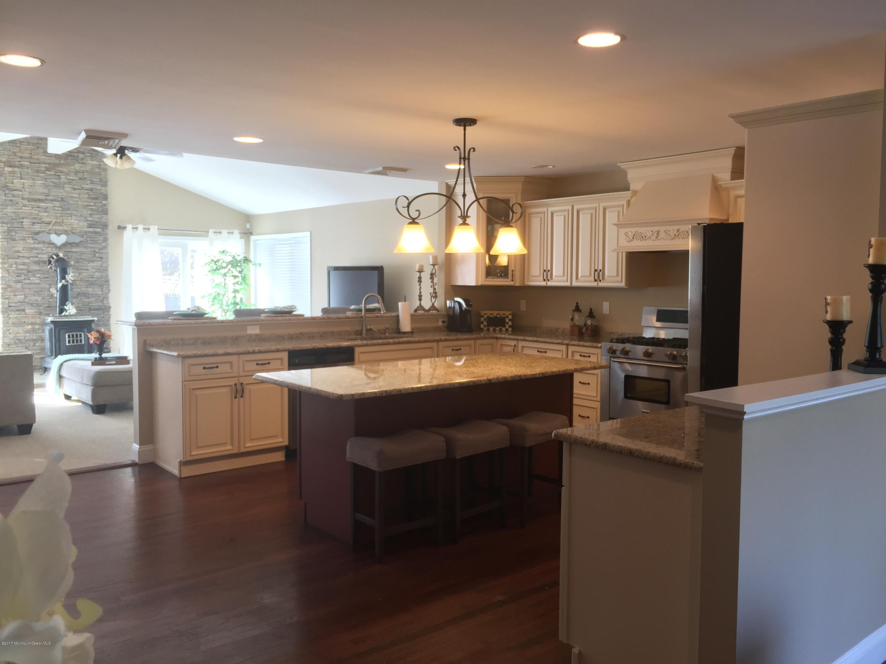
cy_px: 332
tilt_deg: -4.0
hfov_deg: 61.7
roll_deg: +0.2
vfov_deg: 48.2
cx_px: 443
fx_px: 742
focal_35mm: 29
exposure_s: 1/30
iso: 50
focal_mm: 4.15
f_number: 2.2
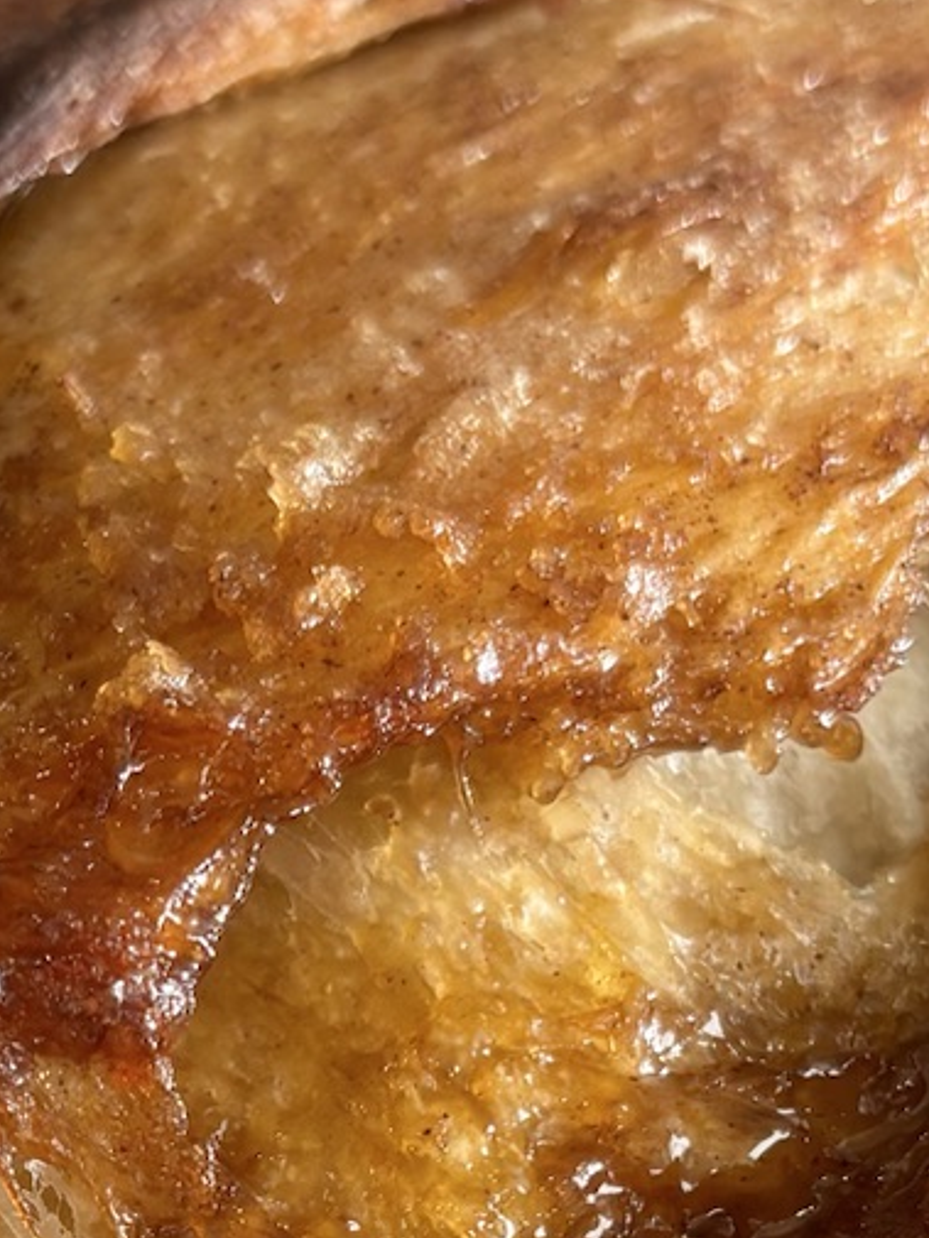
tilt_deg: -47.5
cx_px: 66
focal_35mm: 103
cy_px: 1437
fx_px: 3684
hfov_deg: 14.2
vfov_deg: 18.2
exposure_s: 1/121
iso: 64
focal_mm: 5.96
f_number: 1.6
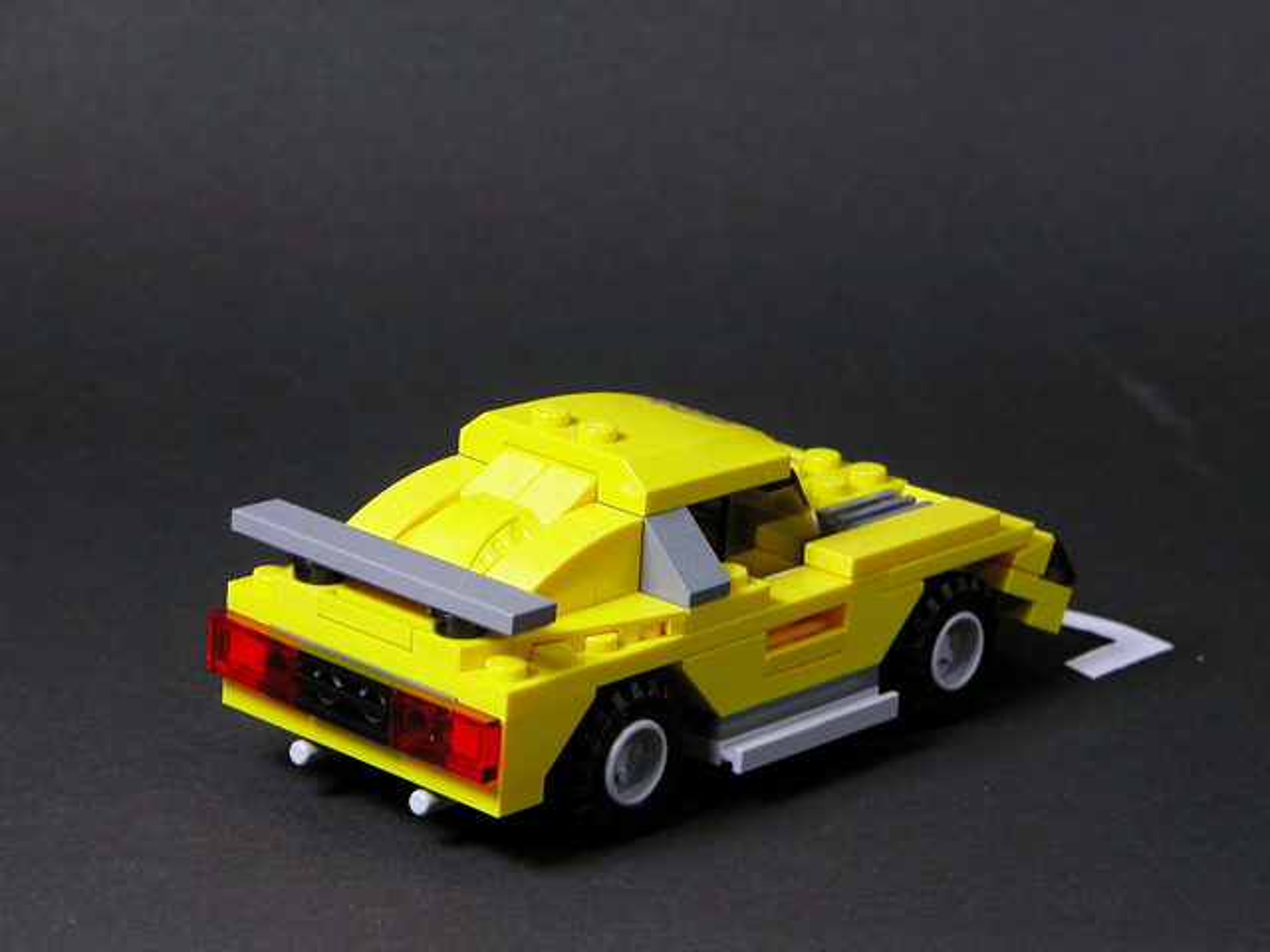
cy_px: 476
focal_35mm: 125
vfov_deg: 11.9
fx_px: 4586
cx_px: 635
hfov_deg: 15.8
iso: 100
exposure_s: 1/8
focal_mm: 31.9
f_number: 6
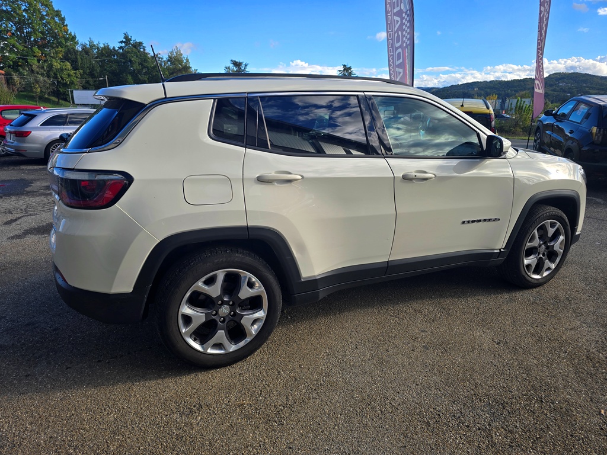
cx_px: 304
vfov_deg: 58.9
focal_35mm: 23
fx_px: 403
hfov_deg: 73.9
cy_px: 228
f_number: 1.7
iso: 12
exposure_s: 1/412
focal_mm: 6.3
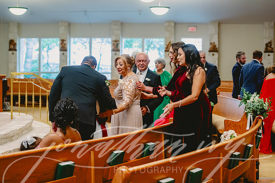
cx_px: 138
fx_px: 535
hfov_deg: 28.8
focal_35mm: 70
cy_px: 92
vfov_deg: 19.5
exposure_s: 1/320
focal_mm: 70
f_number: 2.8
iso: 2500
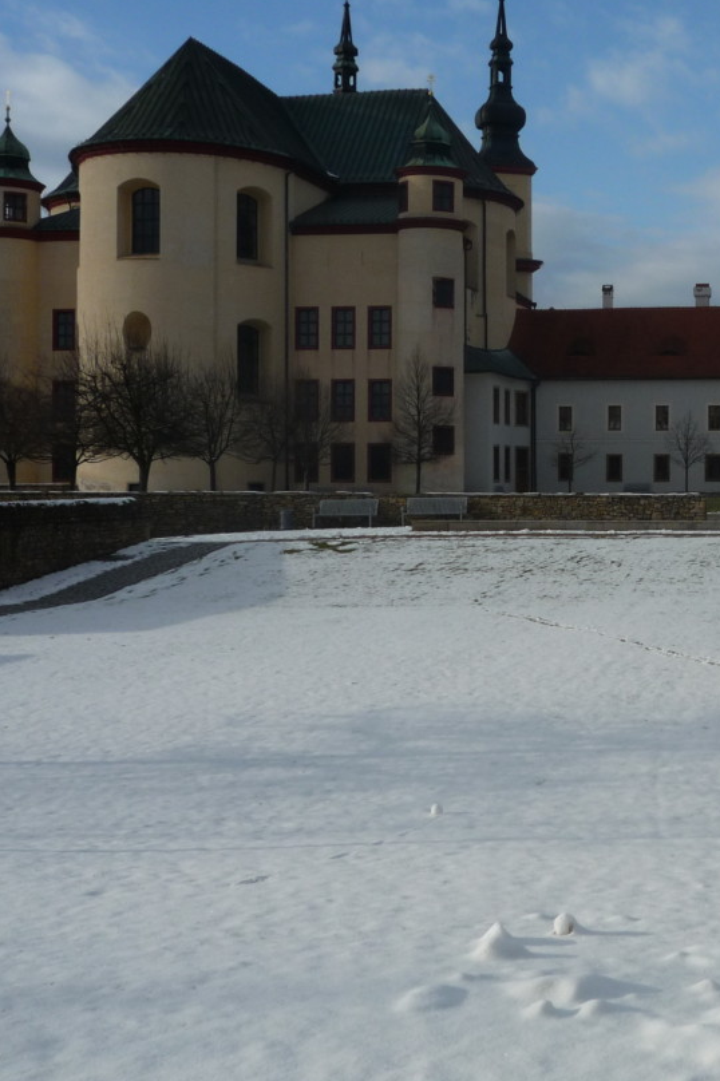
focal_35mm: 51
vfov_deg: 38.9
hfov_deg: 25.2
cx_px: 716
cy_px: 487
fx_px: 1531
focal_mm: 5.8
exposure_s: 1/640
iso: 100
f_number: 5
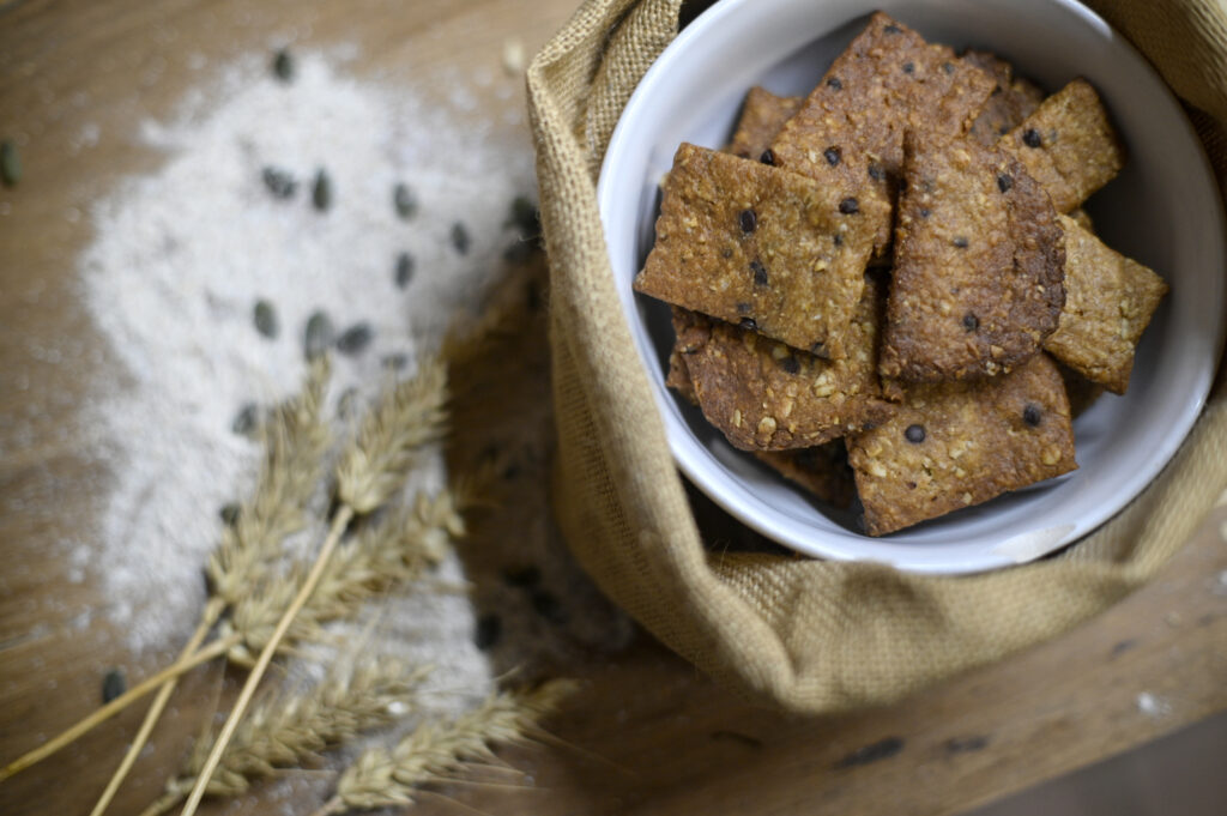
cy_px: 408
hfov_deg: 36.3
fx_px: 1873
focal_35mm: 55
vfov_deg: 24.6
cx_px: 614
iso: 1250
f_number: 2.8
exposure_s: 1/500
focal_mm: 55
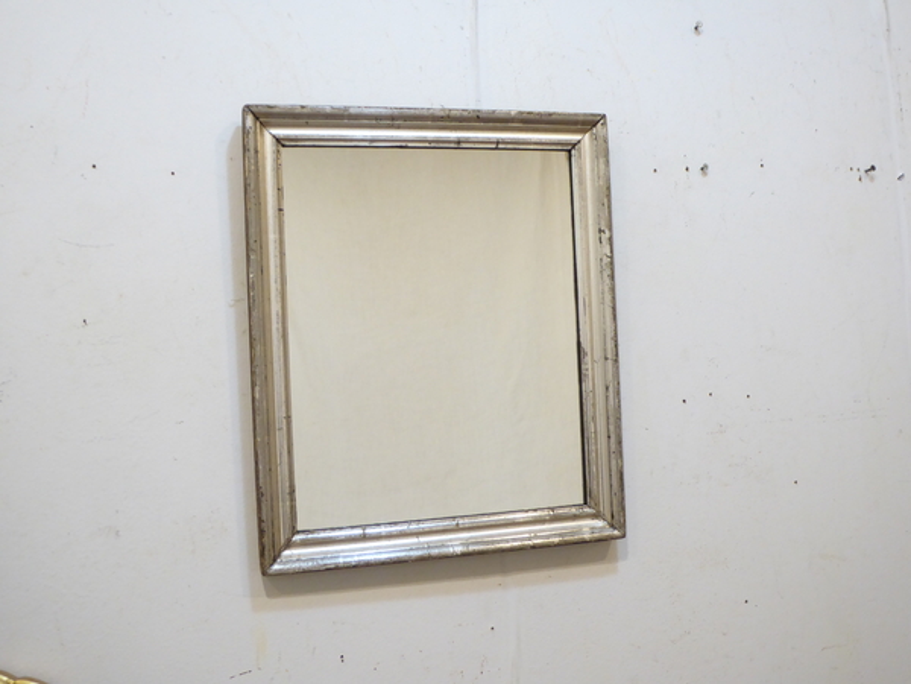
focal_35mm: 42
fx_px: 1105
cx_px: 456
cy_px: 342
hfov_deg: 44.8
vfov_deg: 34.3
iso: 400
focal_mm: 7.2
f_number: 3.8
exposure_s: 1/30
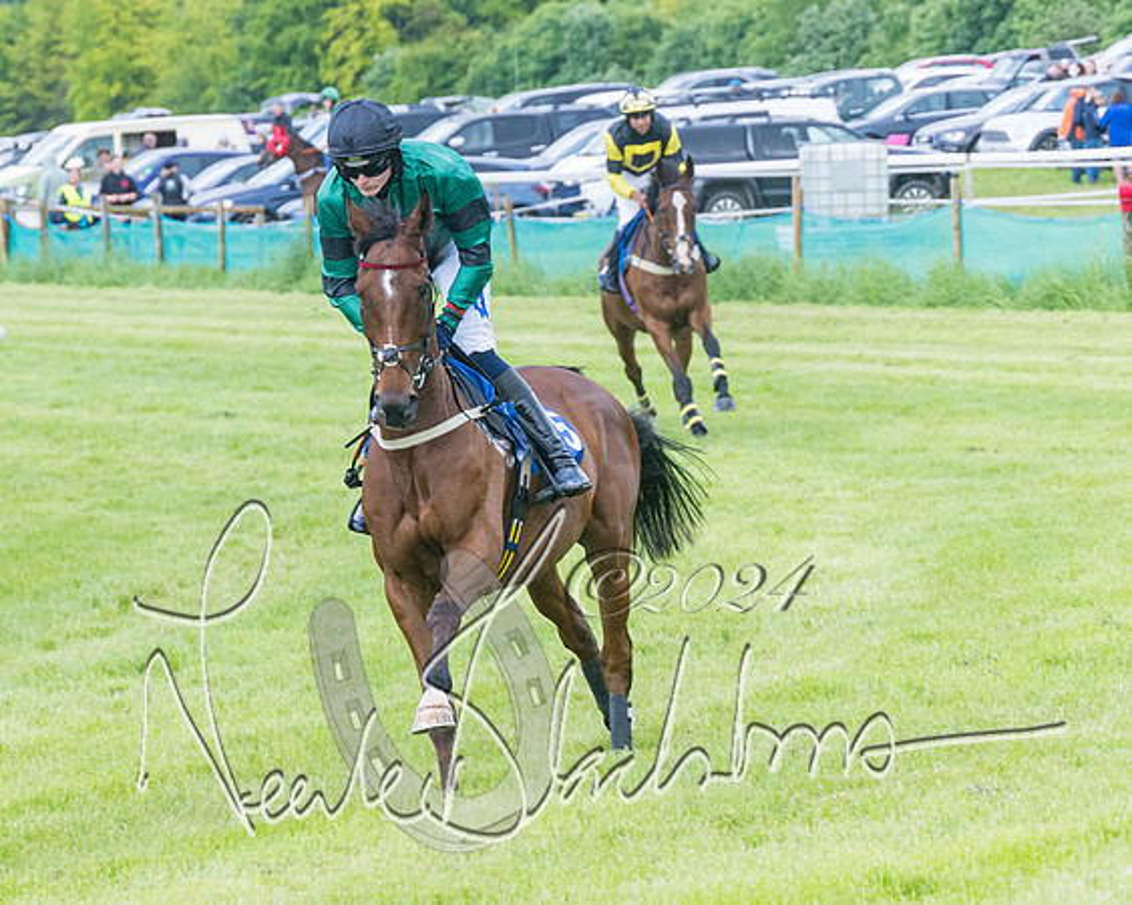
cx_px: 237
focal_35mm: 228
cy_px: 535
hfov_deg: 8.5
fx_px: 7646
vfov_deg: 6.8
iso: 400
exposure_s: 1/1000
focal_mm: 98
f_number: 5
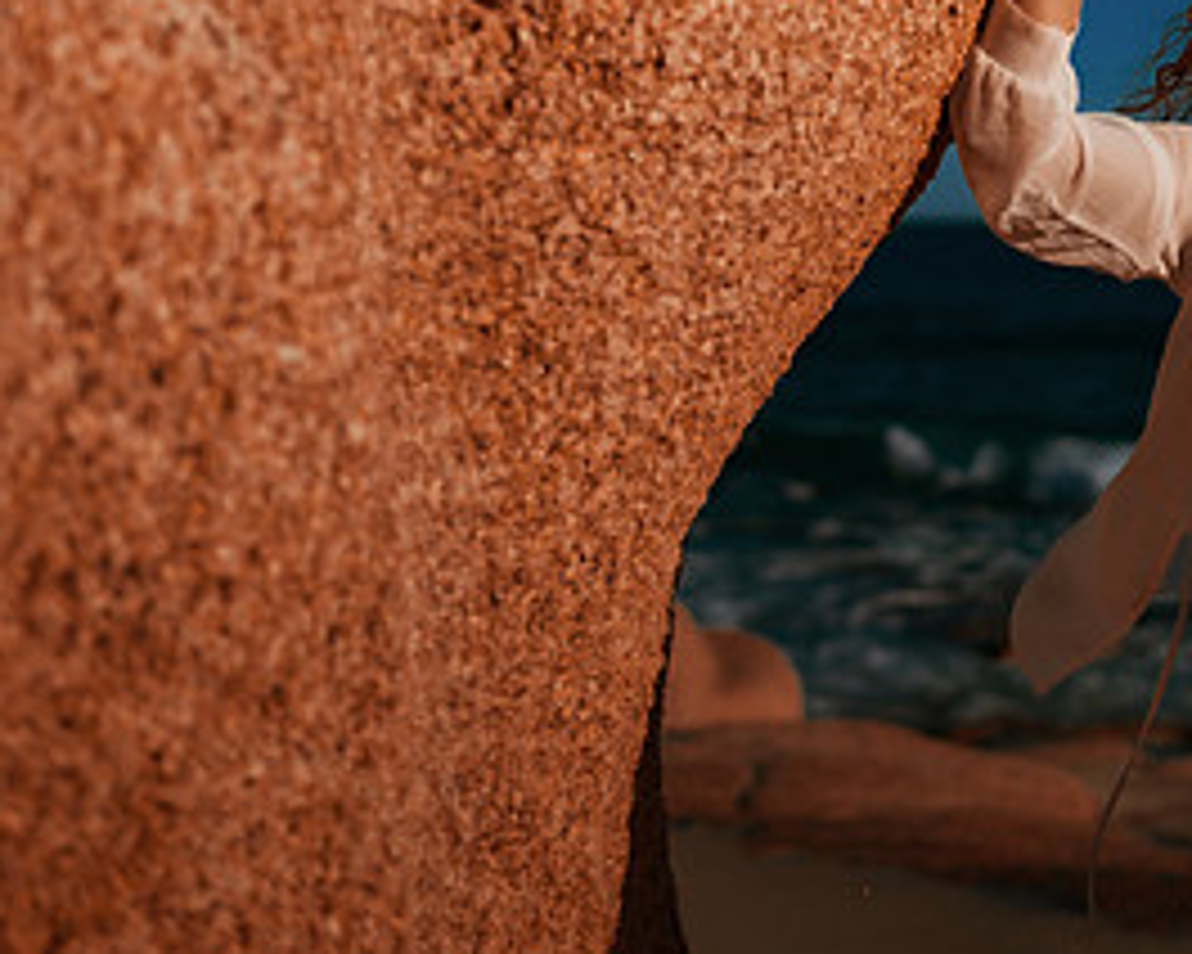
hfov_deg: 26.0
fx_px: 2540
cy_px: 340
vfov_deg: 21.2
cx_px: 922
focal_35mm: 72
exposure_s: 1/8000
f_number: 1.8
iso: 50
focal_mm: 35
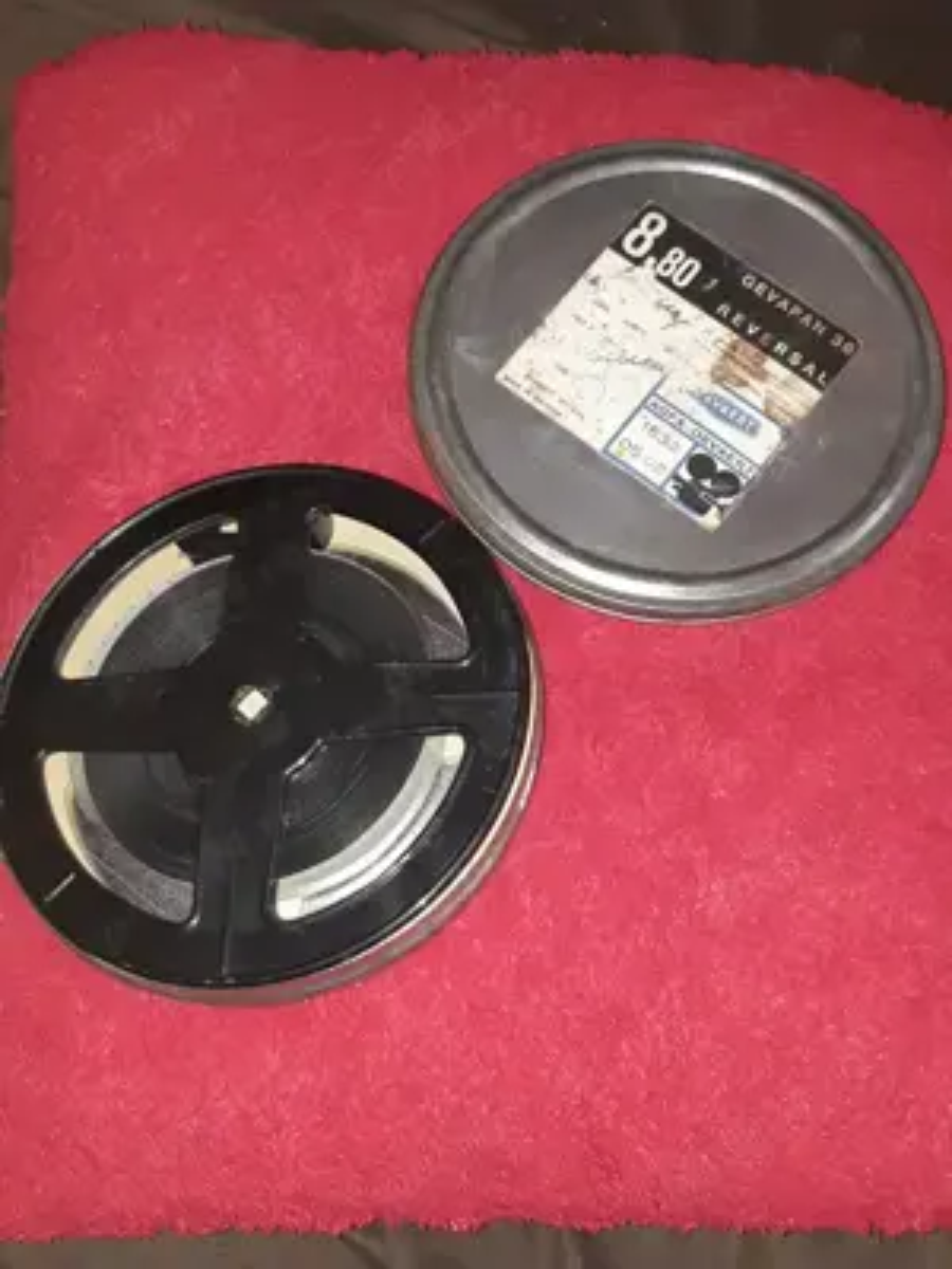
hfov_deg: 53.1
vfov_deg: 67.3
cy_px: 634
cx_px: 476
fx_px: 953
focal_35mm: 26
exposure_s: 1/50
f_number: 1.7
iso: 160
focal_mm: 3.93
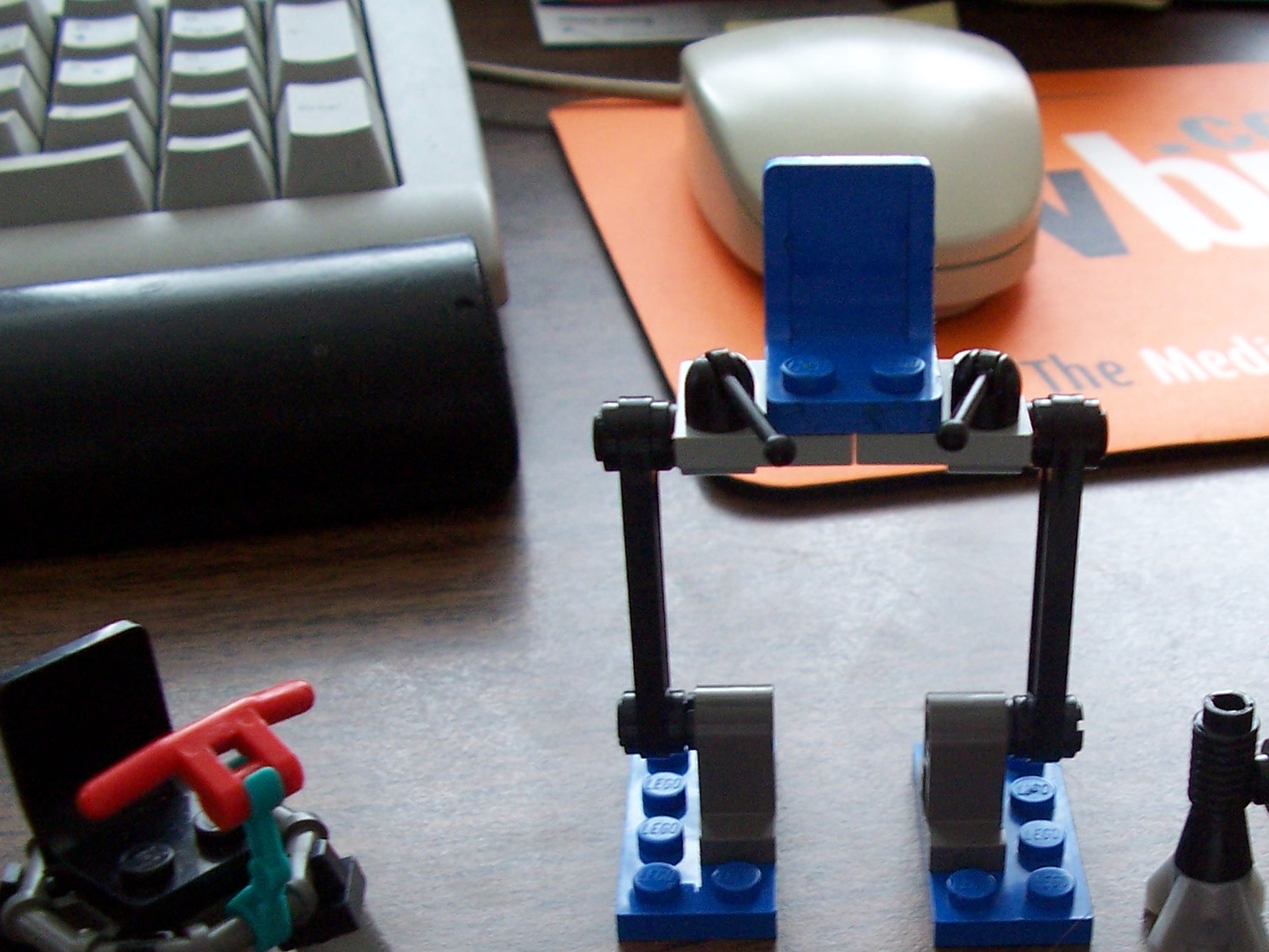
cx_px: 934
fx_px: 1980
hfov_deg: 34.9
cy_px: 723
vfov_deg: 26.7
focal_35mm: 54
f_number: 2.8
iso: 140
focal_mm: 6
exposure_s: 1/20
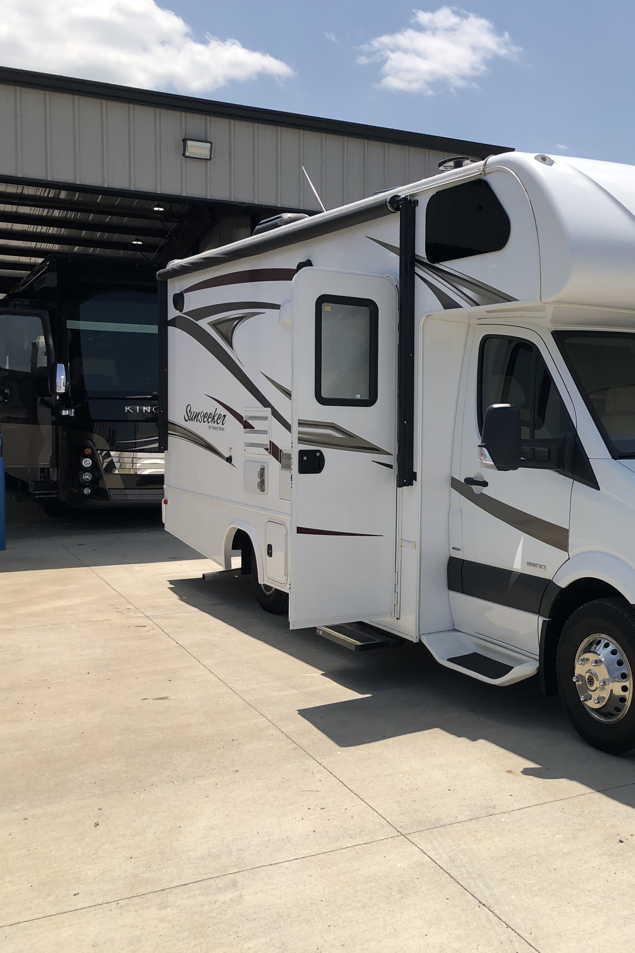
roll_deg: +0.7
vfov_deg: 49.6
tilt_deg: -3.9
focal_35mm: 39
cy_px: 476
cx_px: 565
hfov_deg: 32.6
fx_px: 1032
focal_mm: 3.99
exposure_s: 1/2667
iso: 20
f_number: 1.8
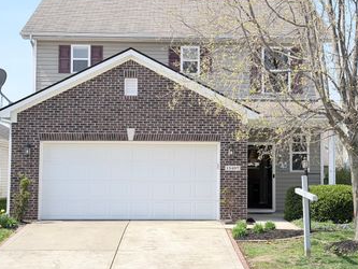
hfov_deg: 27.0
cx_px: 191
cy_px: 120
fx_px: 745
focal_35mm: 72
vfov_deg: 20.4
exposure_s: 1/2577
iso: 80
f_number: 1.78
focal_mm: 6.76
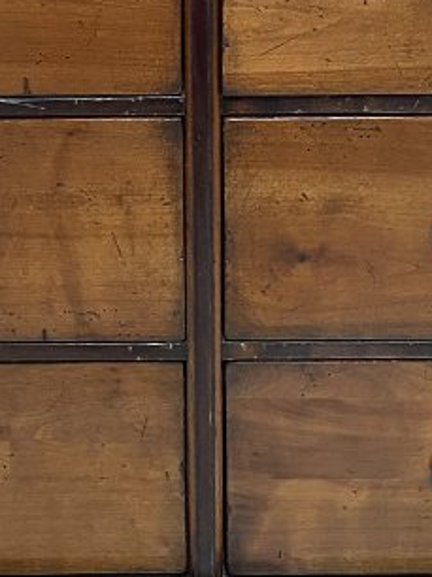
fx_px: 1700
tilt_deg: -8.6
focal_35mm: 102
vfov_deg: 18.9
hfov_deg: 14.5
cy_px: 34
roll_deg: +0.4
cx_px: 151
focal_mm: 4.25
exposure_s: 1/38
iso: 640
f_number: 1.8
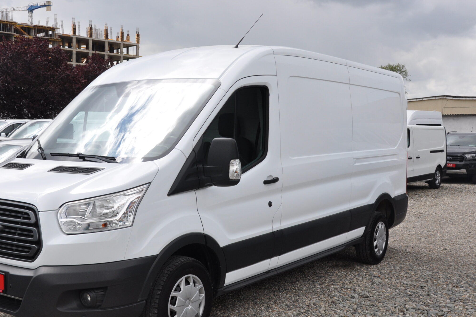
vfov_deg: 31.8
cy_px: 167
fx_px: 555
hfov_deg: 46.2
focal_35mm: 42
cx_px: 191
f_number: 8
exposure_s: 1/250
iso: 400
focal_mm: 22
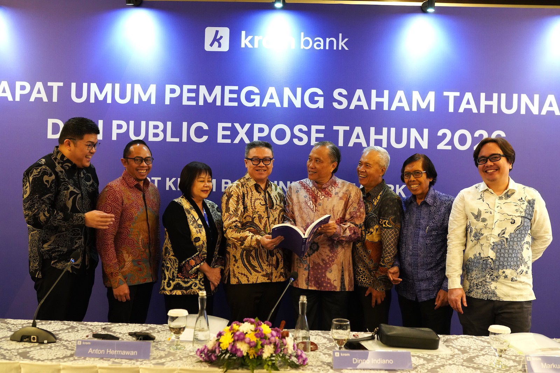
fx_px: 544
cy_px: 186
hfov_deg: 54.4
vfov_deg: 37.9
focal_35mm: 35
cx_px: 280
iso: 4000
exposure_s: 1/250
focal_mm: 35
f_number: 3.2
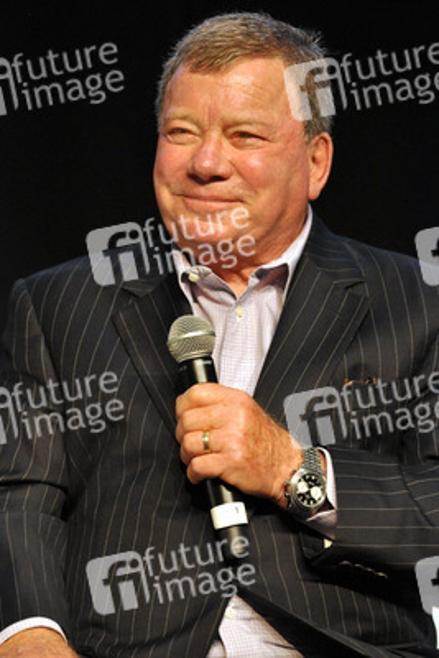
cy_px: 329
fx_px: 3838
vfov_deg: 9.8
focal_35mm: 210
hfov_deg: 6.5
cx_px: 220
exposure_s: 1/125
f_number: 5.6
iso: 2000
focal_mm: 140
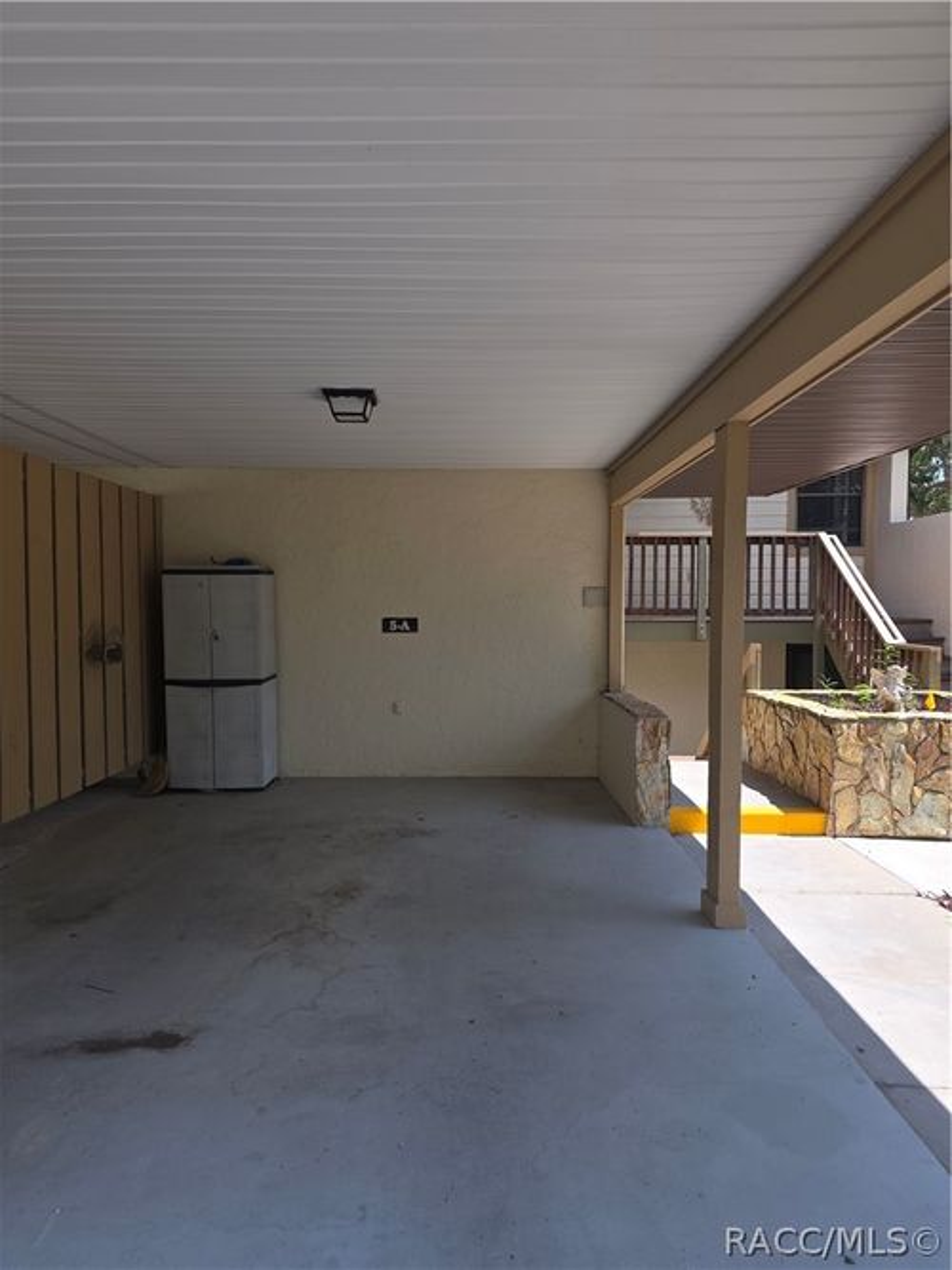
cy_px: 635
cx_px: 476
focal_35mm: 23
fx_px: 844
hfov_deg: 58.9
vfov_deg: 73.9
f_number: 1.7
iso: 12
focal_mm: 6.25
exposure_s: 1/360
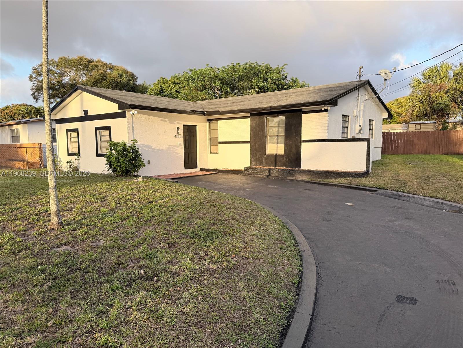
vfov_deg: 56.8
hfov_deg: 71.6
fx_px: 321
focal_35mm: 24
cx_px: 232
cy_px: 174
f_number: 1.78
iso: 100
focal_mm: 6.76
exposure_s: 1/967
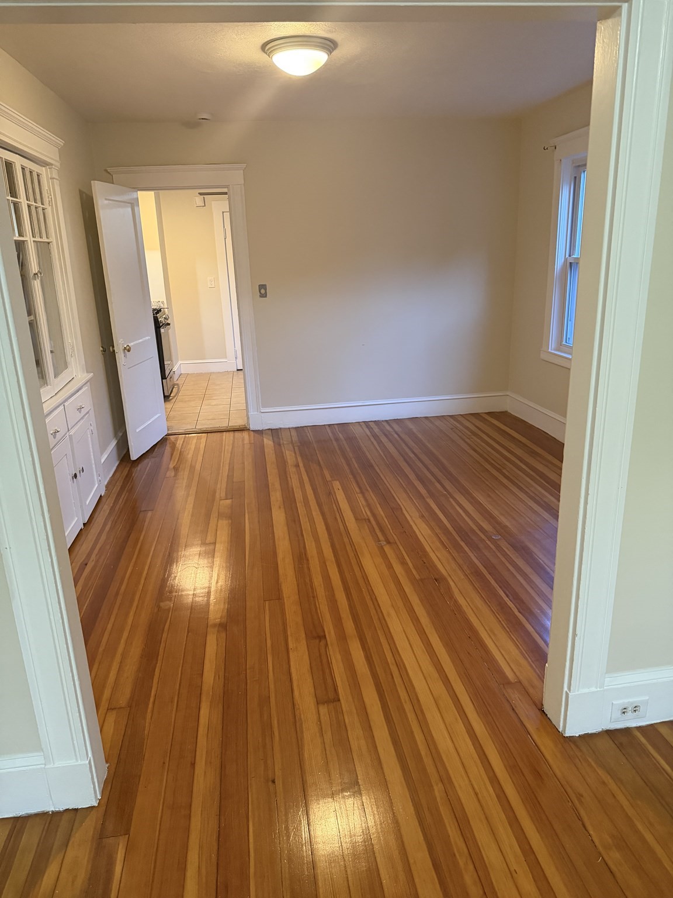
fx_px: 622
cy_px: 449
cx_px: 336
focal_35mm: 24
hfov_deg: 56.8
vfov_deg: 71.6
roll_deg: +1.9
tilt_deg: -17.6
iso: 640
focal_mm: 6.76
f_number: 1.78
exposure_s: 1/60
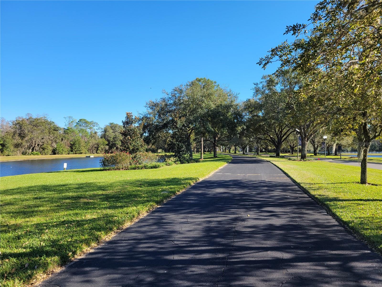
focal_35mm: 26
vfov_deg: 53.1
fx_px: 287
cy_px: 144
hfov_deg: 67.3
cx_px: 191
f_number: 1.8
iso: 40
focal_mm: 5.4
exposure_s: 1/1084
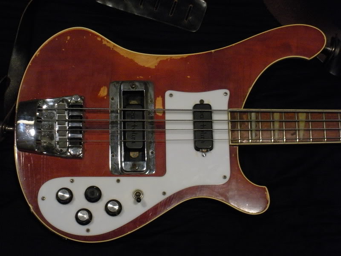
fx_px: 630
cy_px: 128
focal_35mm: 64
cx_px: 170
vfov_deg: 22.9
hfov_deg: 30.3
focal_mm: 11.2
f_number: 4.6
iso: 400
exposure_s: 1/10.5
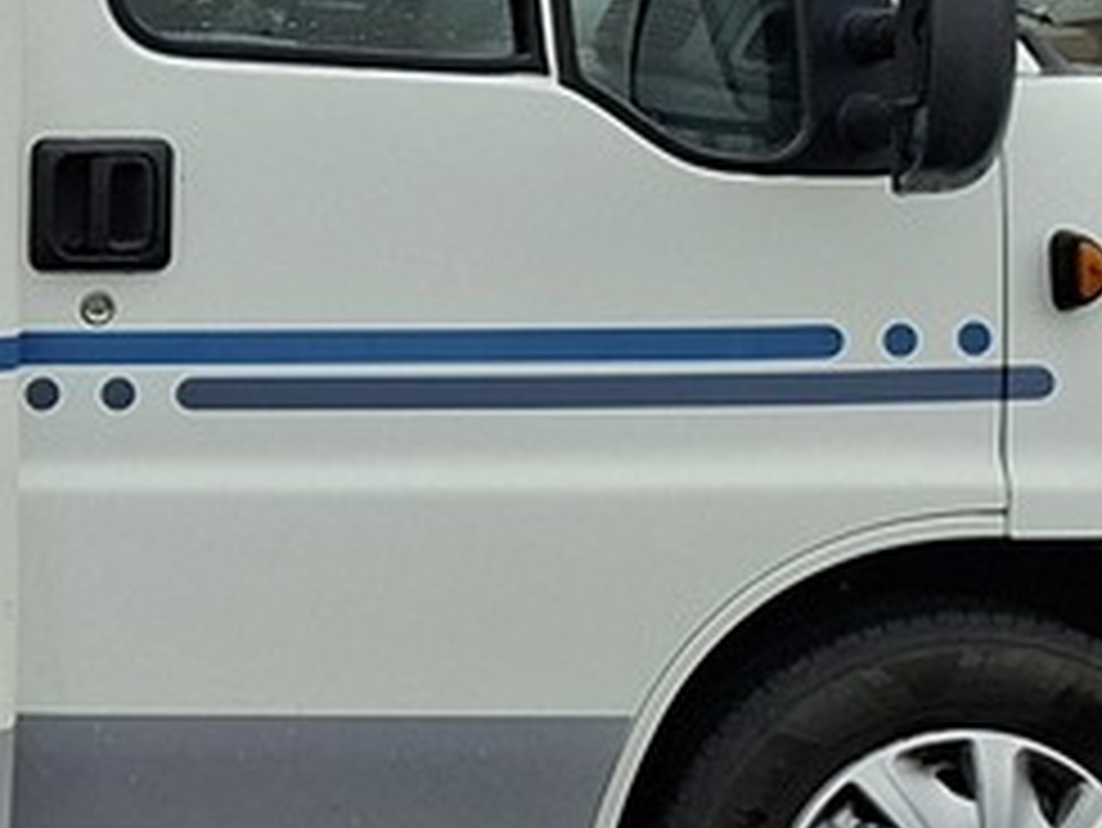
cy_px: 176
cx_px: -1597
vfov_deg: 11.0
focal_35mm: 135
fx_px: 4300
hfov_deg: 11.7
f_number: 1.8
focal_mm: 5.54
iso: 50
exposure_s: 1/631
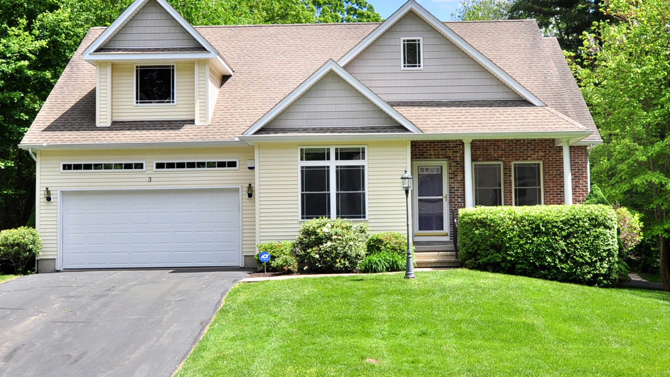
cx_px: 329
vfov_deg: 36.6
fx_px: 568
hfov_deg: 61.0
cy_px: 155
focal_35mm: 32
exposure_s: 1/250
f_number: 9
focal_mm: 20
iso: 250
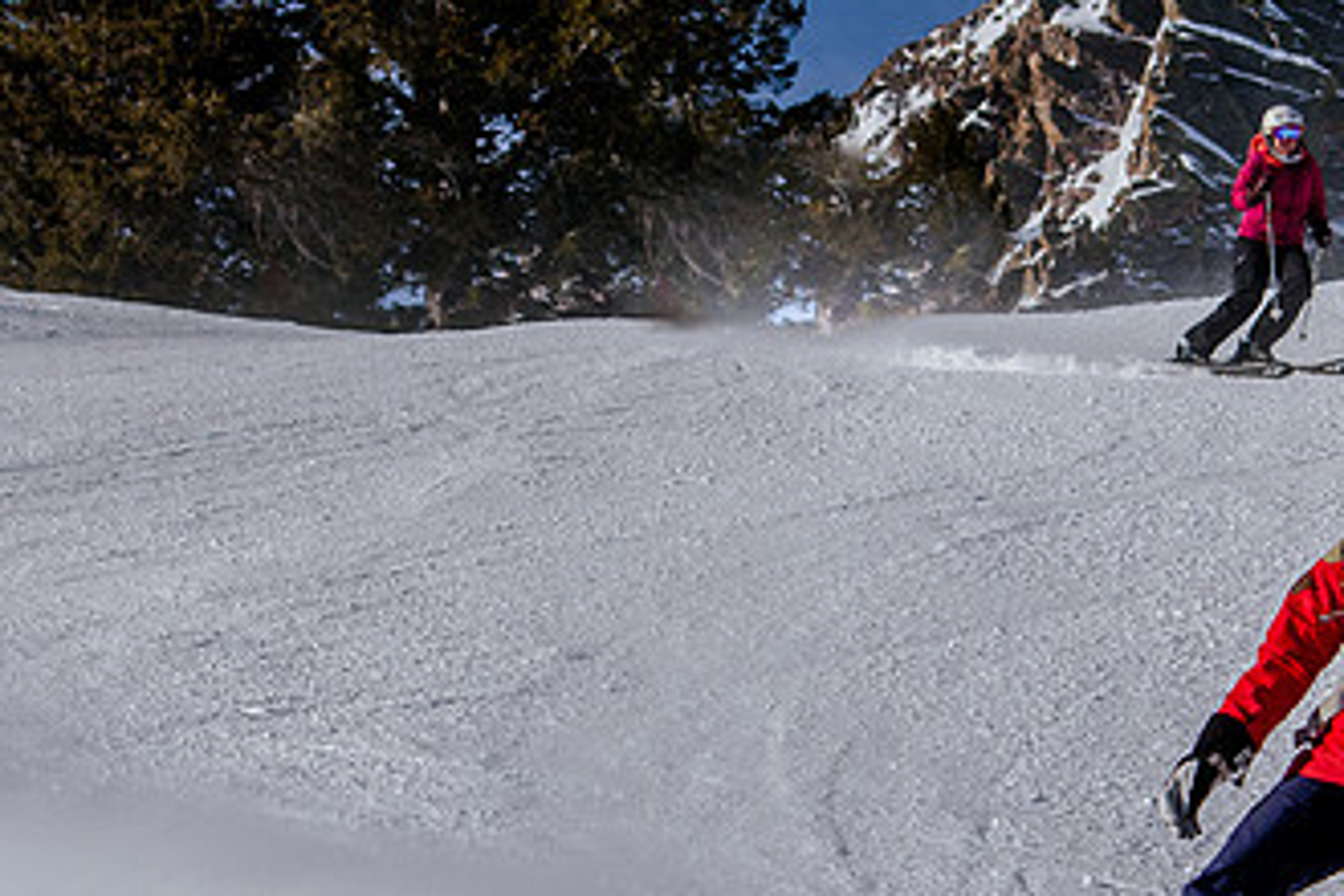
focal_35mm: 201
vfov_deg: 6.8
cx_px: 867
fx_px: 7503
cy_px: 520
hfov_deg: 10.2
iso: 200
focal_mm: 55
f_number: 5.6
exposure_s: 1/3200
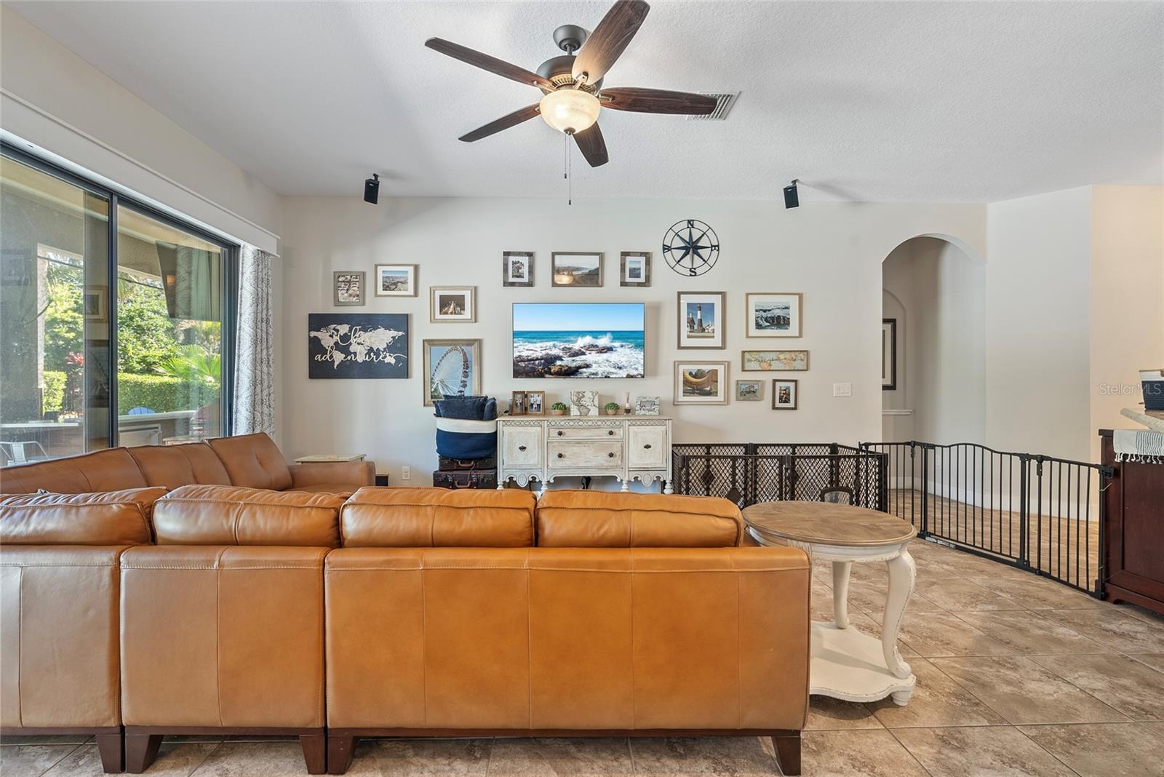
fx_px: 517
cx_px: 582
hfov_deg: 96.7
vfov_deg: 73.8
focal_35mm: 16
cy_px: 388
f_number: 9
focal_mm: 16
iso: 250
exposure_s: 4
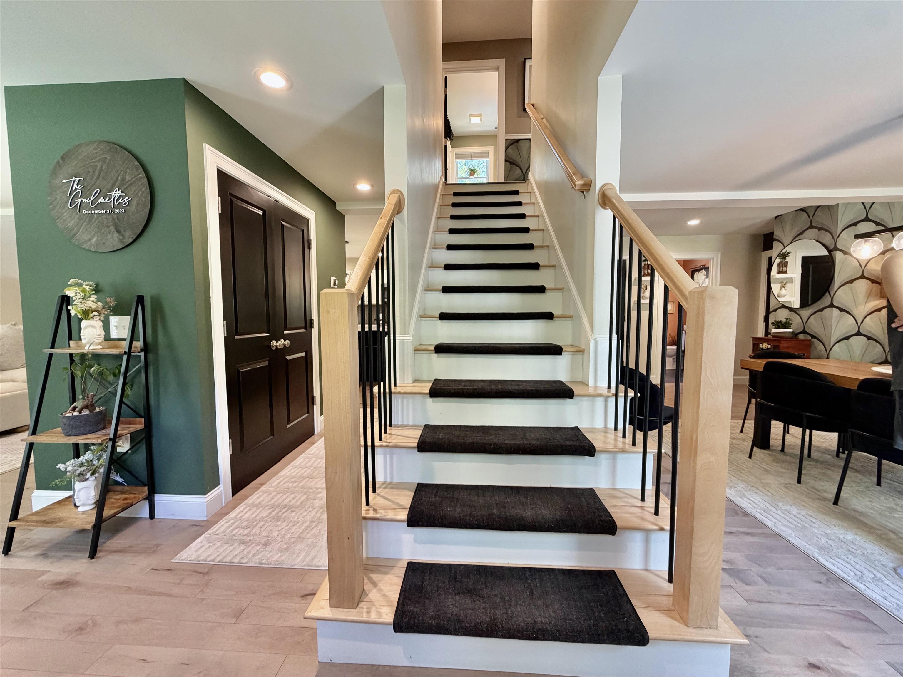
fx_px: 365
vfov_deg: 85.7
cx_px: 452
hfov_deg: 102.1
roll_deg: +0.3
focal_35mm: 14
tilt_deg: -4.0
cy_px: 338
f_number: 2.2
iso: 250
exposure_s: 1/60
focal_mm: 2.22
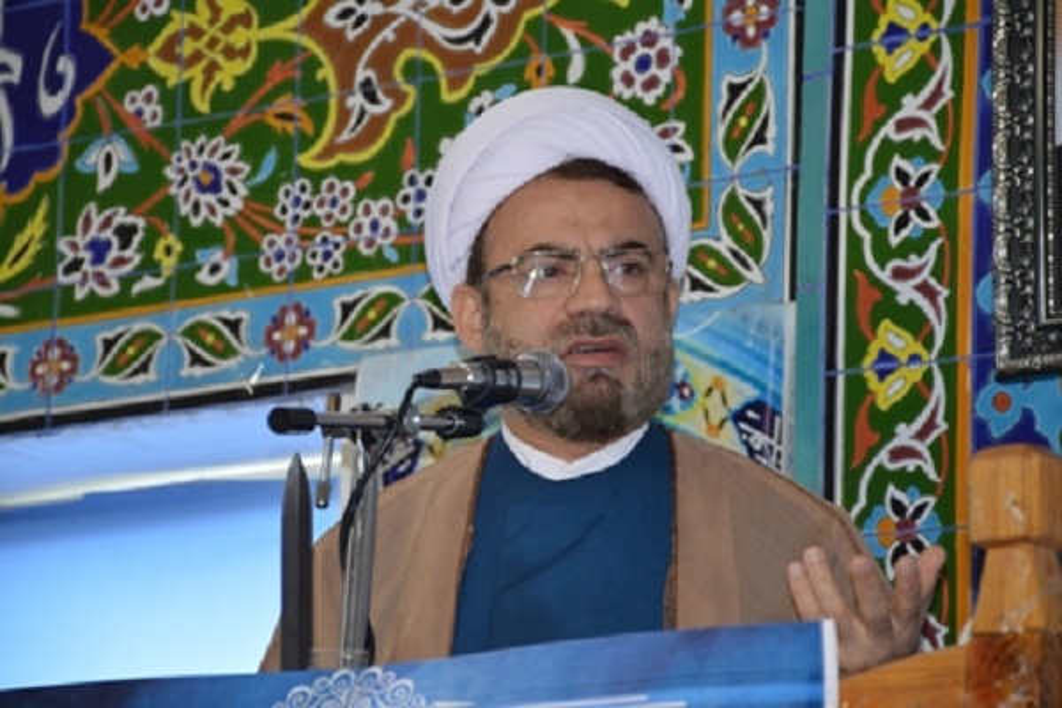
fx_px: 4956
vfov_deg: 8.2
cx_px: 531
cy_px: 354
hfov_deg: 12.2
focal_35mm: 168
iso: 560
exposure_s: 1/60
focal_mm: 112
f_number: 5.6
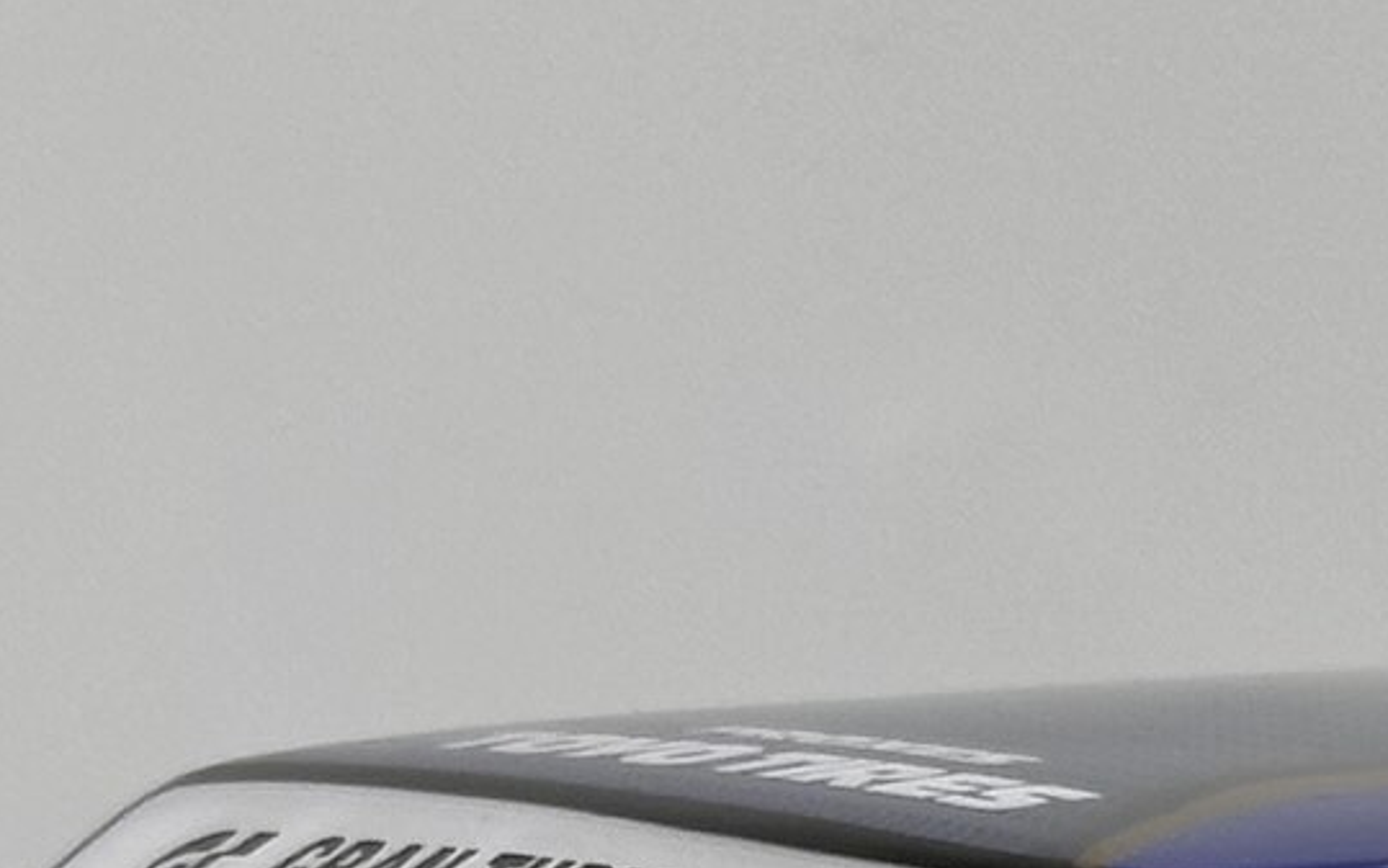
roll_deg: +0.1
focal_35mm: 283
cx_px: 834
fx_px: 10706
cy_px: 1695
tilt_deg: -9.9
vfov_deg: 4.6
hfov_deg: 7.4
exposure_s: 1/100
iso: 40
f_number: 1.78
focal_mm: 6.86
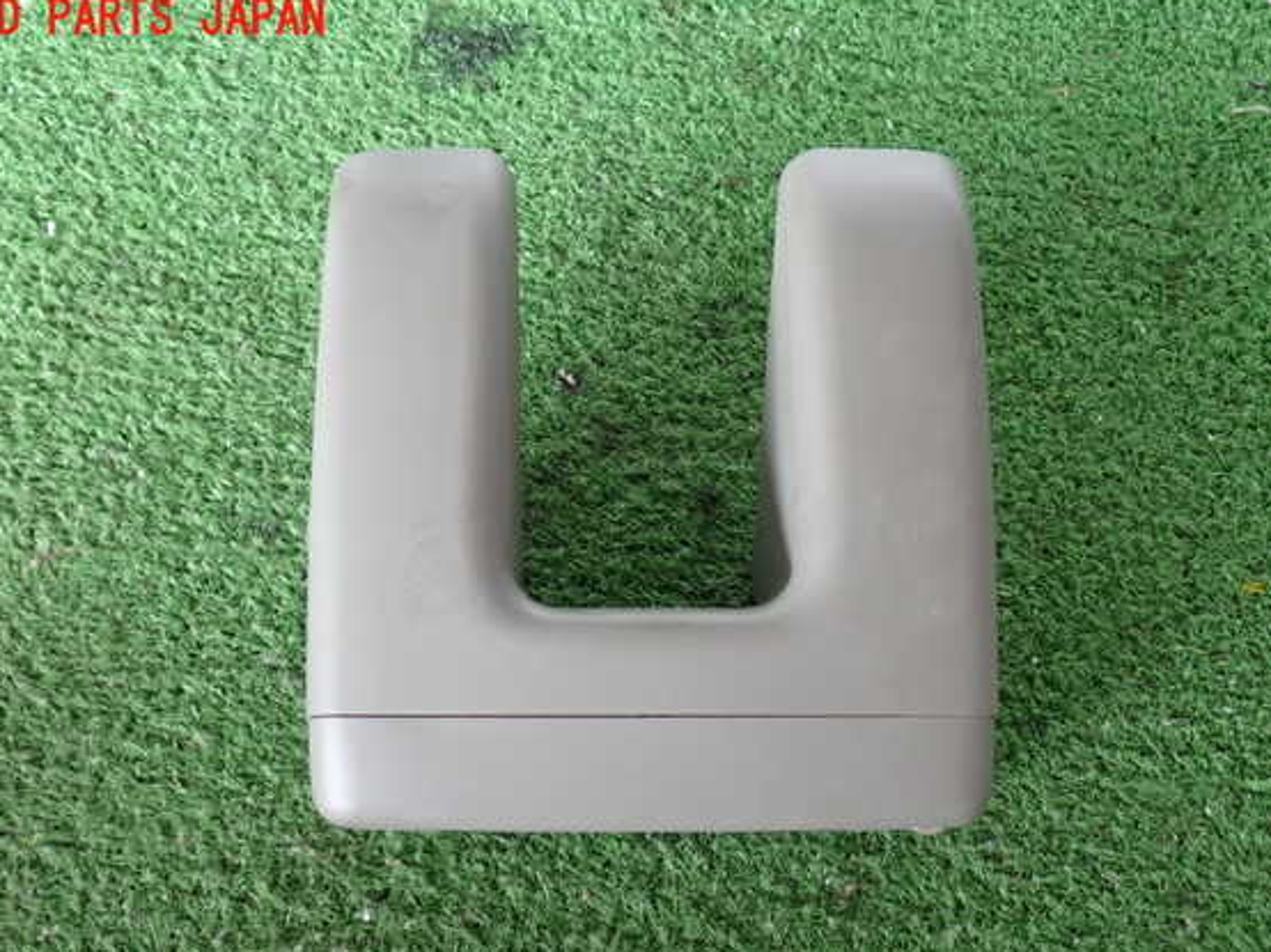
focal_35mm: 39
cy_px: 507
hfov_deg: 47.9
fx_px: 1431
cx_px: 596
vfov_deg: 36.8
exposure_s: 1/40
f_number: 2.5
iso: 200
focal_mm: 6.37
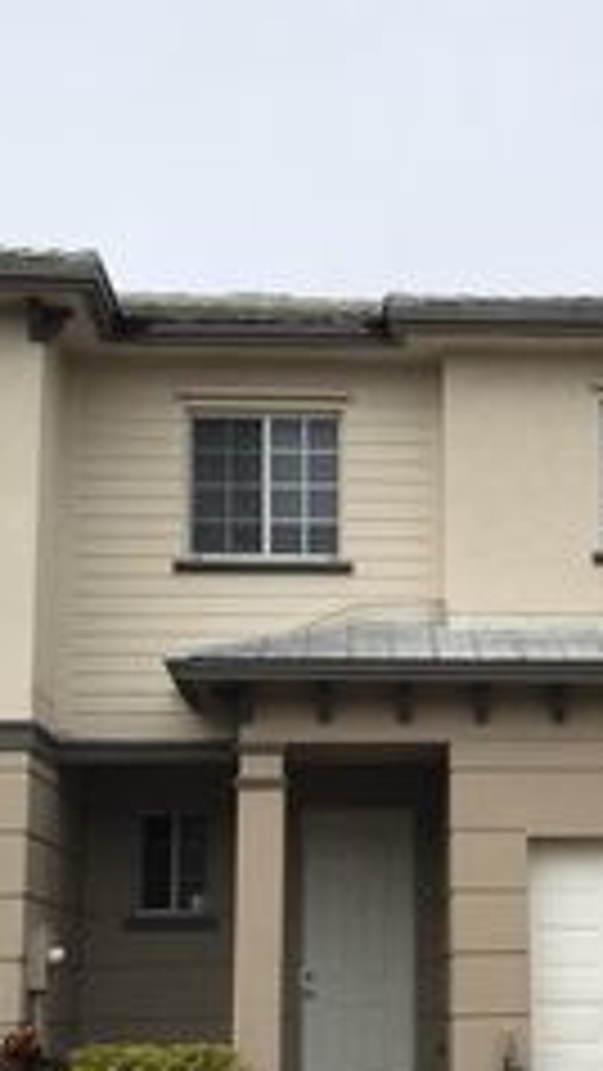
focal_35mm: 64
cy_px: 718
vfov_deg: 32.5
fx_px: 1818
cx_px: 536
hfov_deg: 18.5
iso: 20
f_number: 1.8
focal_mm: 3.99
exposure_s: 1/1916
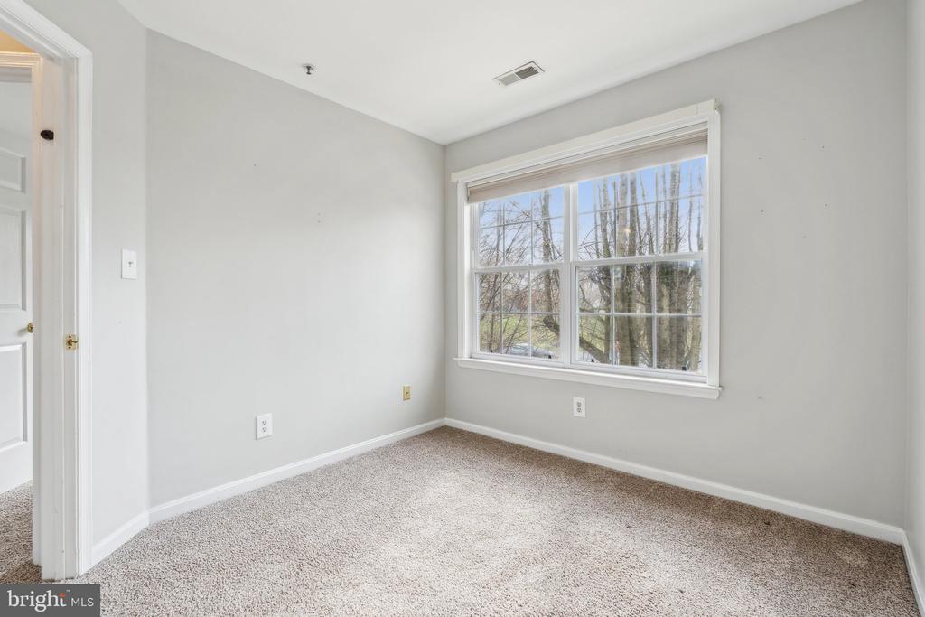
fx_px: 411
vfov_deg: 73.8
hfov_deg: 96.7
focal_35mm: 16
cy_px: 308
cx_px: 462
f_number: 7.1
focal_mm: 16
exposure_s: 1/13
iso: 200
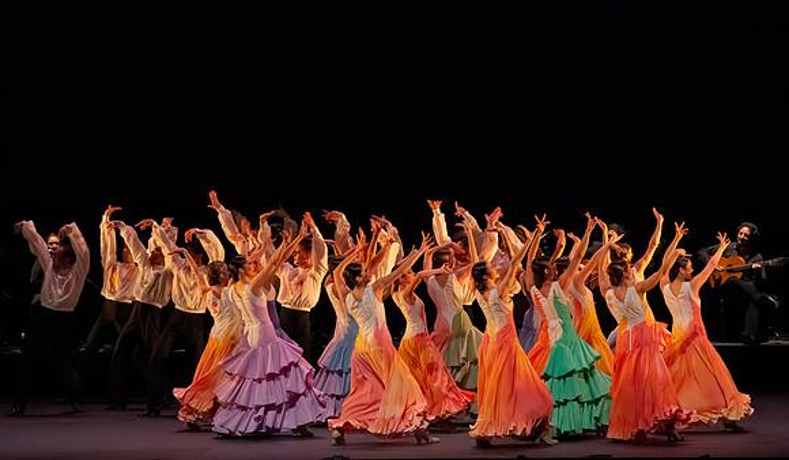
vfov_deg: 6.7
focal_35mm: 186
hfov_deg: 11.5
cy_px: 284
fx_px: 3922
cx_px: 410
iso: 20000
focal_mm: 166
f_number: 6.3
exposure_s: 1/400
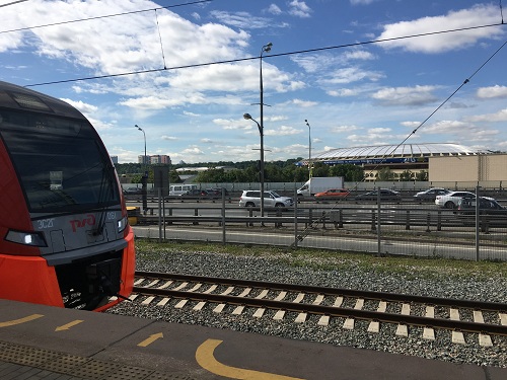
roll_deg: +1.9
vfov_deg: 48.2
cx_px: 254
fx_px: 425
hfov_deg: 61.7
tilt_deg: -2.0
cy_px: 190
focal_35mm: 29
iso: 25
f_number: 2.2
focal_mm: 4.15
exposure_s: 1/2079
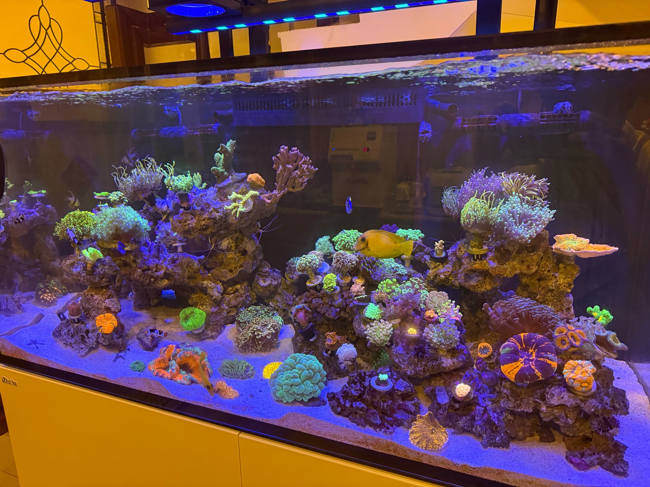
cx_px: 325
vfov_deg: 56.8
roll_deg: +0.8
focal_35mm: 24
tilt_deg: -13.3
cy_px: 244
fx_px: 451
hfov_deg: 71.6
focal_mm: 6.76
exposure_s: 1/60
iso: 800
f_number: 1.78
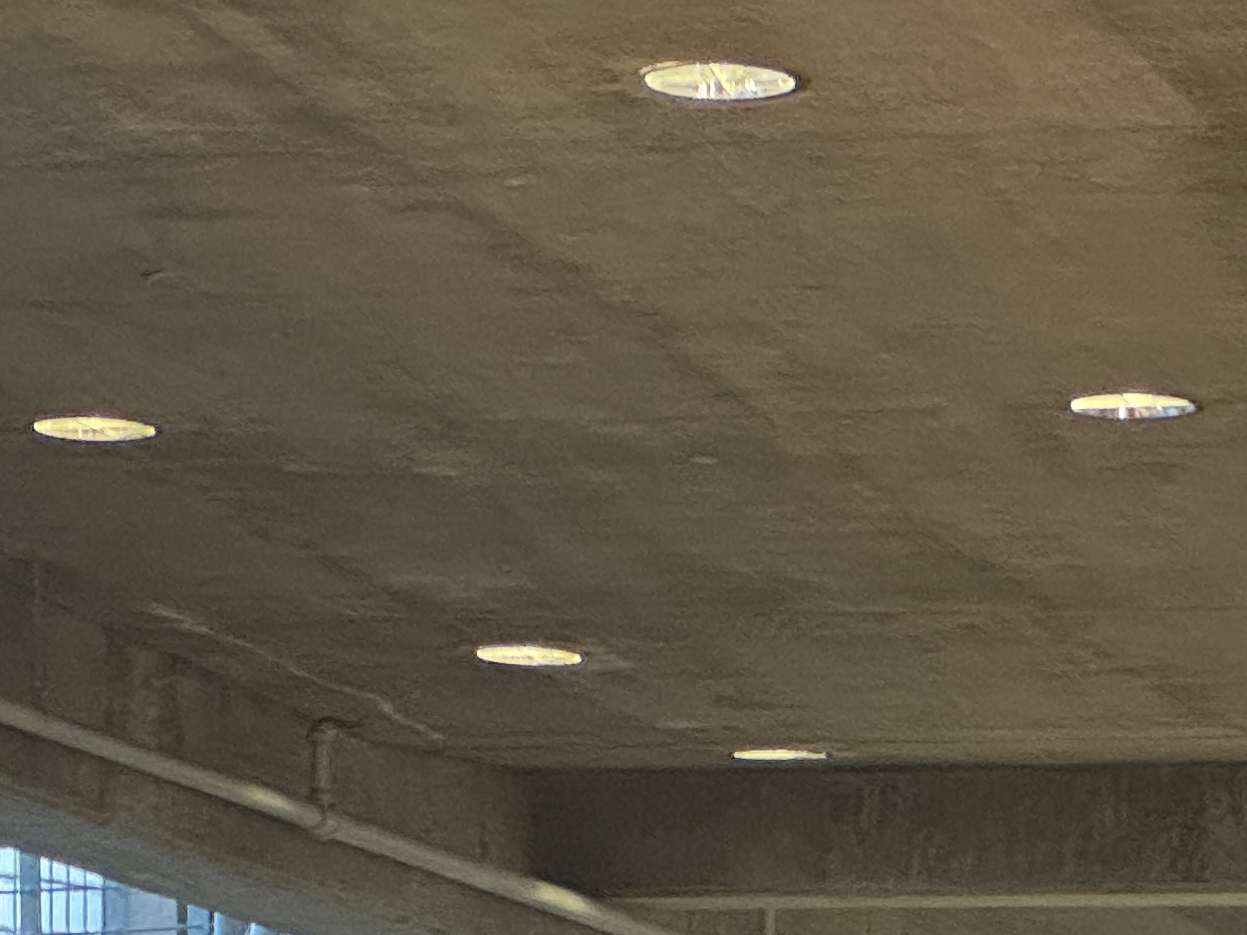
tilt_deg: -1.7
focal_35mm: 248
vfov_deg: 5.9
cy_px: 1491
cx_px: 829
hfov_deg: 8.0
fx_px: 8934
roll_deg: -0.4
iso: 640
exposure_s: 1/40
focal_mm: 9
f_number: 2.8
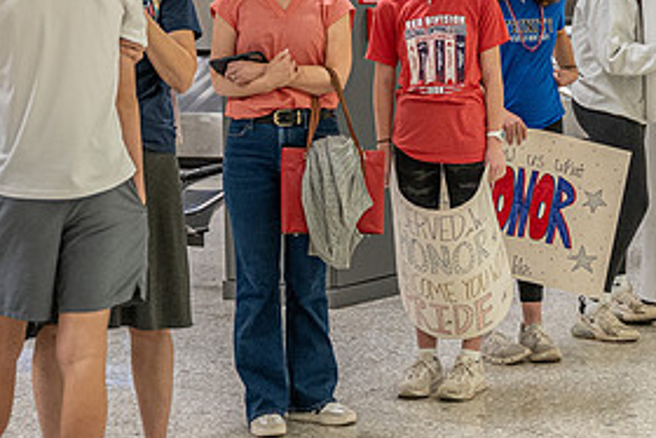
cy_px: 89
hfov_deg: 18.3
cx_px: 643
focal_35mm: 109
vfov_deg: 12.5
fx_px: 1987
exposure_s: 1/200
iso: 1400
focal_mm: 43
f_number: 2.8
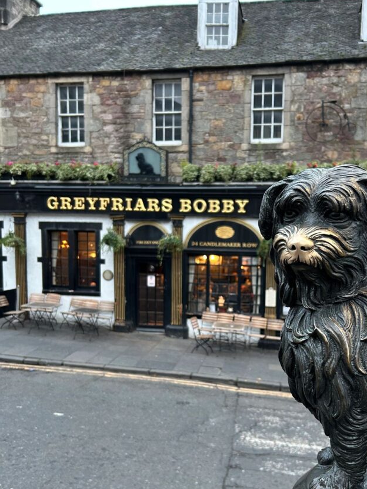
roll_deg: -1.1
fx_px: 452
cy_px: 297
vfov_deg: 56.3
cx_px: 225
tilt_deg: -4.7
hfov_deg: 43.9
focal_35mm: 32
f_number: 1.5
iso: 250
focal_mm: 5.7
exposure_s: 1/50
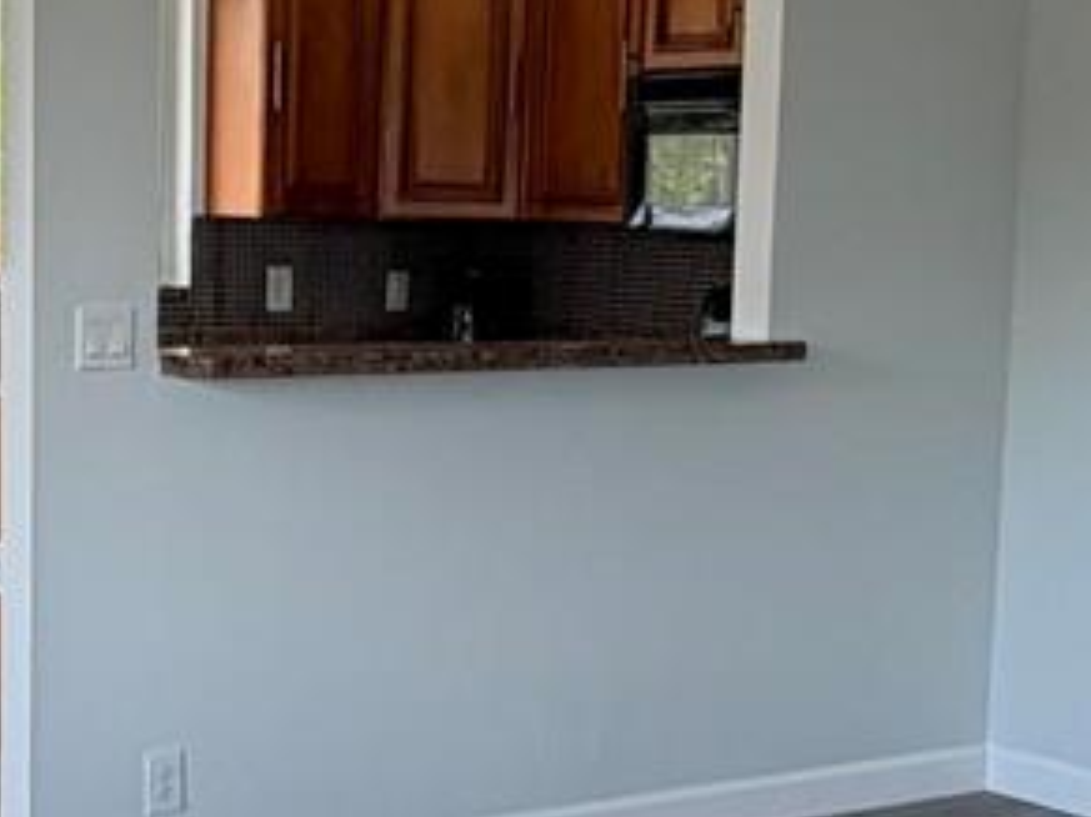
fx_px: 2426
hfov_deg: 25.0
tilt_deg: -8.8
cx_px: 232
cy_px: 551
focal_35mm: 77
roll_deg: -0.8
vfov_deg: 19.1
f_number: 2.2
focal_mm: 2.22
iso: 80
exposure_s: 1/120
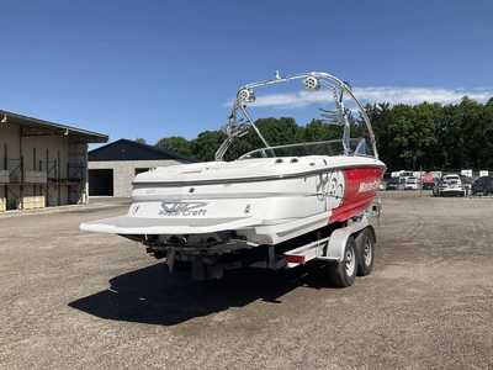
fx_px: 413
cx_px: 246
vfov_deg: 48.2
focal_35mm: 29
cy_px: 185
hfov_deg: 61.7
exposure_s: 1/2801
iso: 25
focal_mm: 3
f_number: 1.8
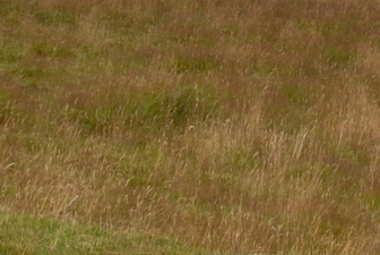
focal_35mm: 157
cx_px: 405
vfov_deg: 8.6
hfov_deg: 12.9
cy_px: -110
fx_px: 1659
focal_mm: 22
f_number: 10
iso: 200
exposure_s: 1/400
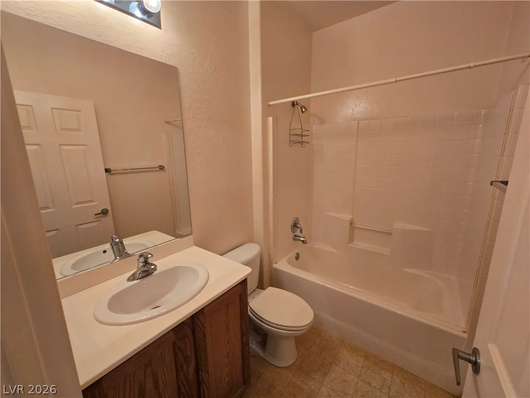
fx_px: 199
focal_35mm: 13
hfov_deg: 106.2
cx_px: 265
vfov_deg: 89.9
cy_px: 199
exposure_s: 1/60
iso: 160
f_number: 2.2
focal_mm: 2.2
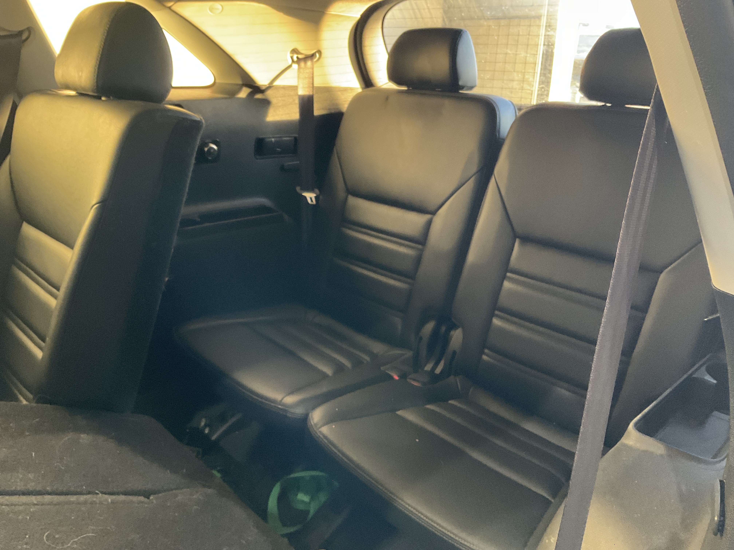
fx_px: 615
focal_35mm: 29
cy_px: 275
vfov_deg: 48.2
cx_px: 367
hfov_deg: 61.7
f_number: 1.8
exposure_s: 1/34
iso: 320
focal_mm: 3
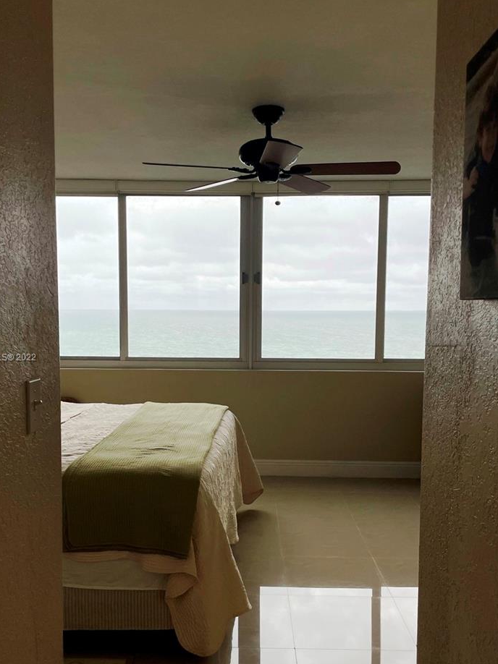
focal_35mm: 34
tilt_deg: -4.3
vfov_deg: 53.9
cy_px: 358
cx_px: 229
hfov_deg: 41.7
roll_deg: +0.2
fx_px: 652
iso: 32
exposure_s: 1/729
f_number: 1.6
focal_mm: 4.2
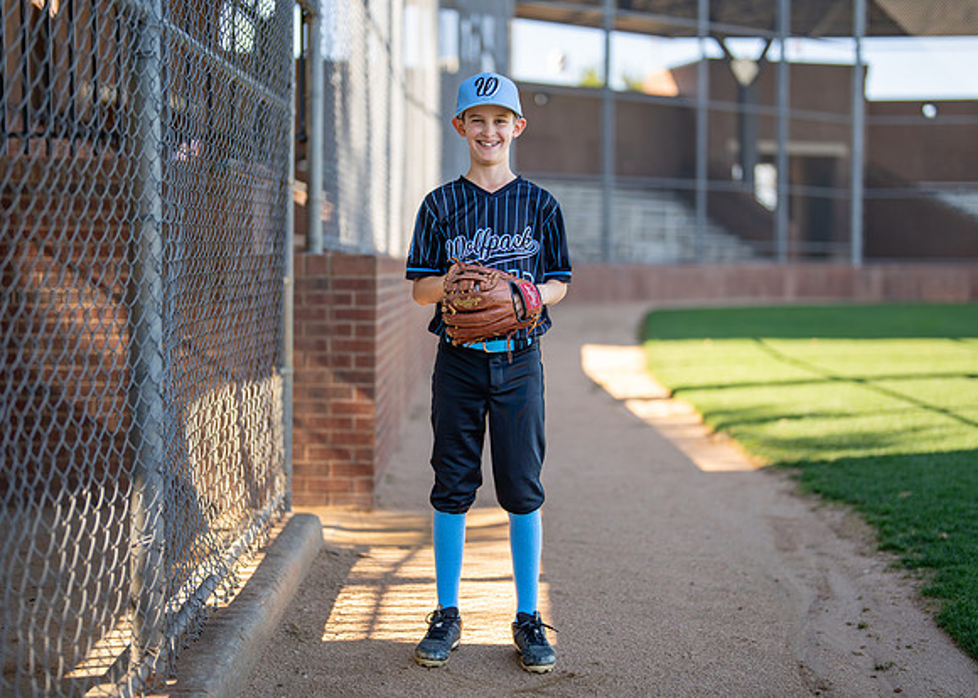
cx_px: 501
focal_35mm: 58
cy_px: 343
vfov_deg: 24.3
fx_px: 1624
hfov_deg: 33.5
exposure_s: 1/2000
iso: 125
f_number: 1.2
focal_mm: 50
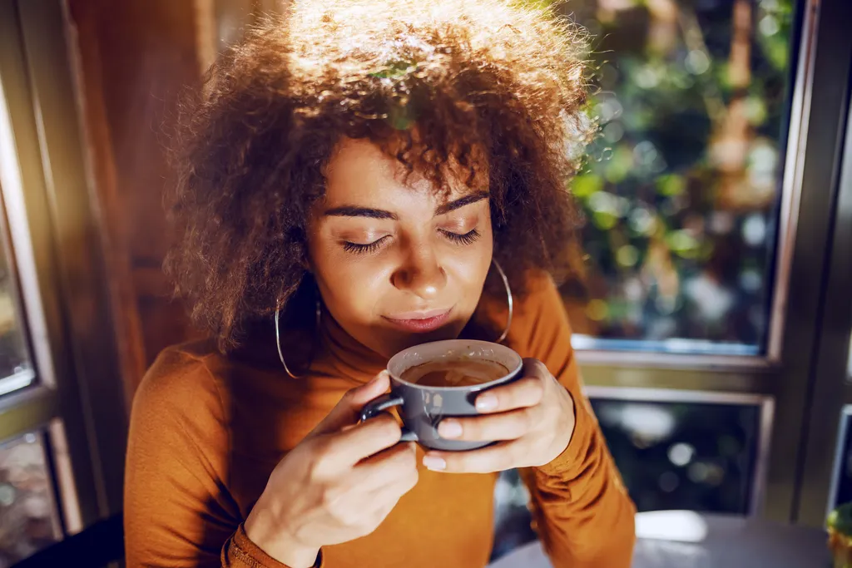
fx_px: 828
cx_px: 426
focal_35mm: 35
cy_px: 284
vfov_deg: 37.9
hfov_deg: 54.4
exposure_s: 1/1250
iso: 200
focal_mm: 35
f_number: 2
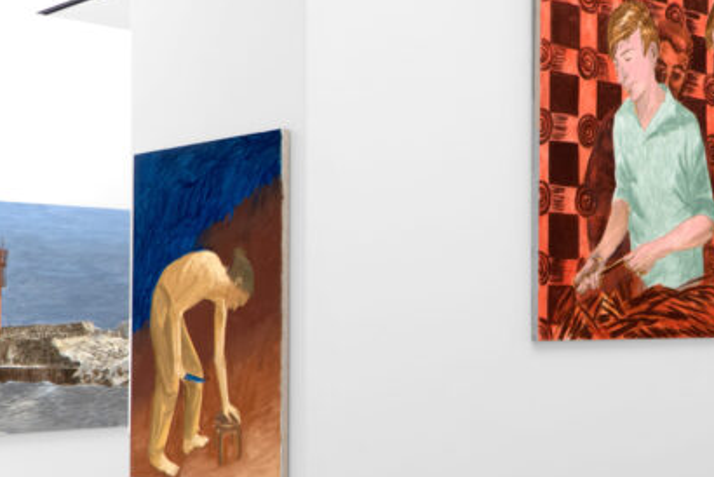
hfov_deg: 33.5
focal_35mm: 59
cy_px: 272
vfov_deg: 23.0
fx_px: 1170
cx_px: 498
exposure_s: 1/6
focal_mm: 21
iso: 100
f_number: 8
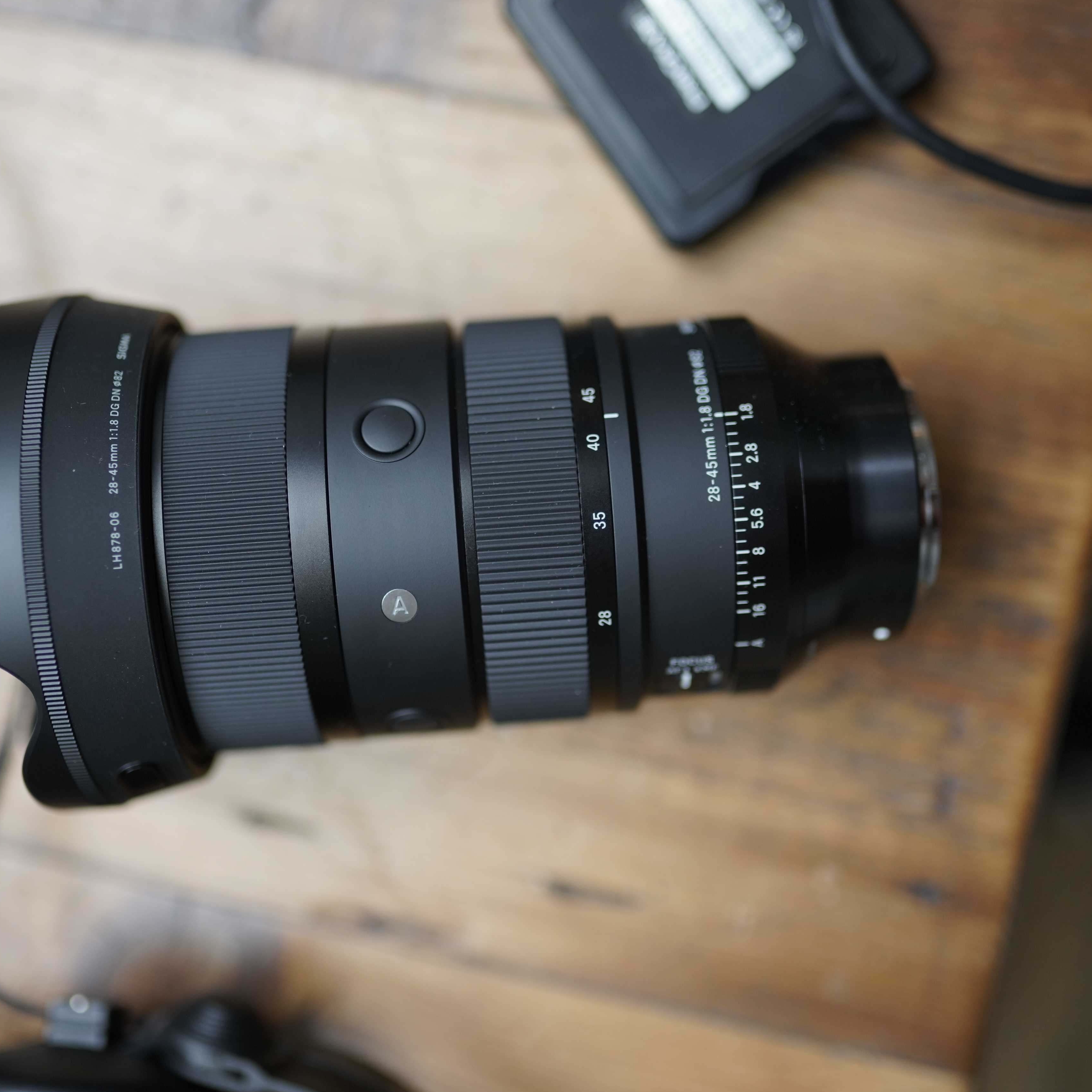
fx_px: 1606
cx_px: 474
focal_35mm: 45
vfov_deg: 37.6
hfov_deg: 37.5
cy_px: 543
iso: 800
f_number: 1.6
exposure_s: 1/500
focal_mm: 35
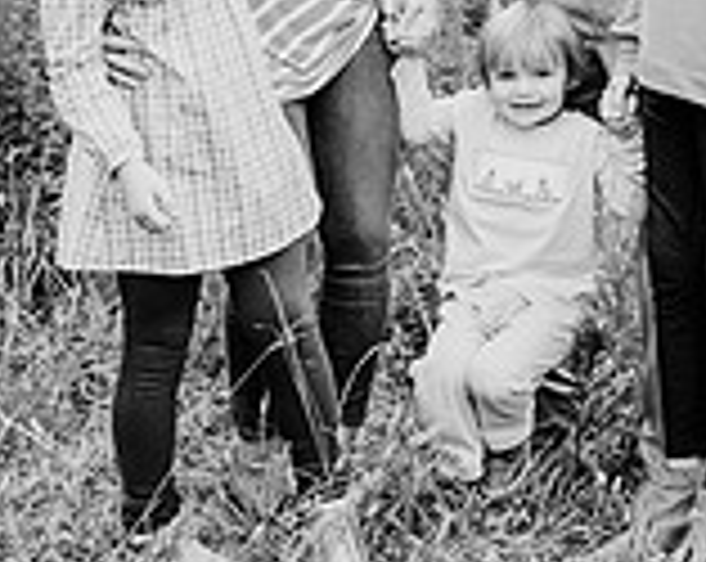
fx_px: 2002
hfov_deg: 19.7
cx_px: 620
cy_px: -221
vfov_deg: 15.1
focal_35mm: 96
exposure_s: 1/800
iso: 125
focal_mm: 24
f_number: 2.2
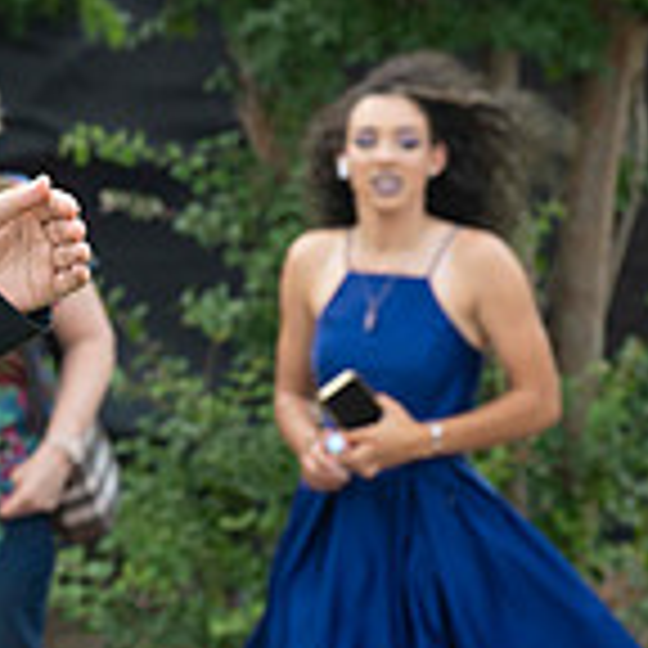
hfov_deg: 4.2
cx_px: -616
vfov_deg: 4.3
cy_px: 434
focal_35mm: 410
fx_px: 8683
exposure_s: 1/200
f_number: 7.1
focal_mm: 120
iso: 500
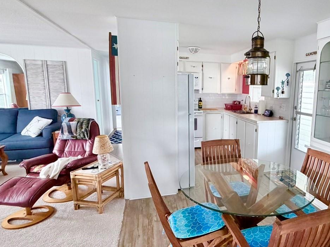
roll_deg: -1.4
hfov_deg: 69.5
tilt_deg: -9.0
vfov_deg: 56.8
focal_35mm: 24
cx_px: 220
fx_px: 229
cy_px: 124
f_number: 2.2
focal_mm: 2.22
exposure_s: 1/118
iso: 320
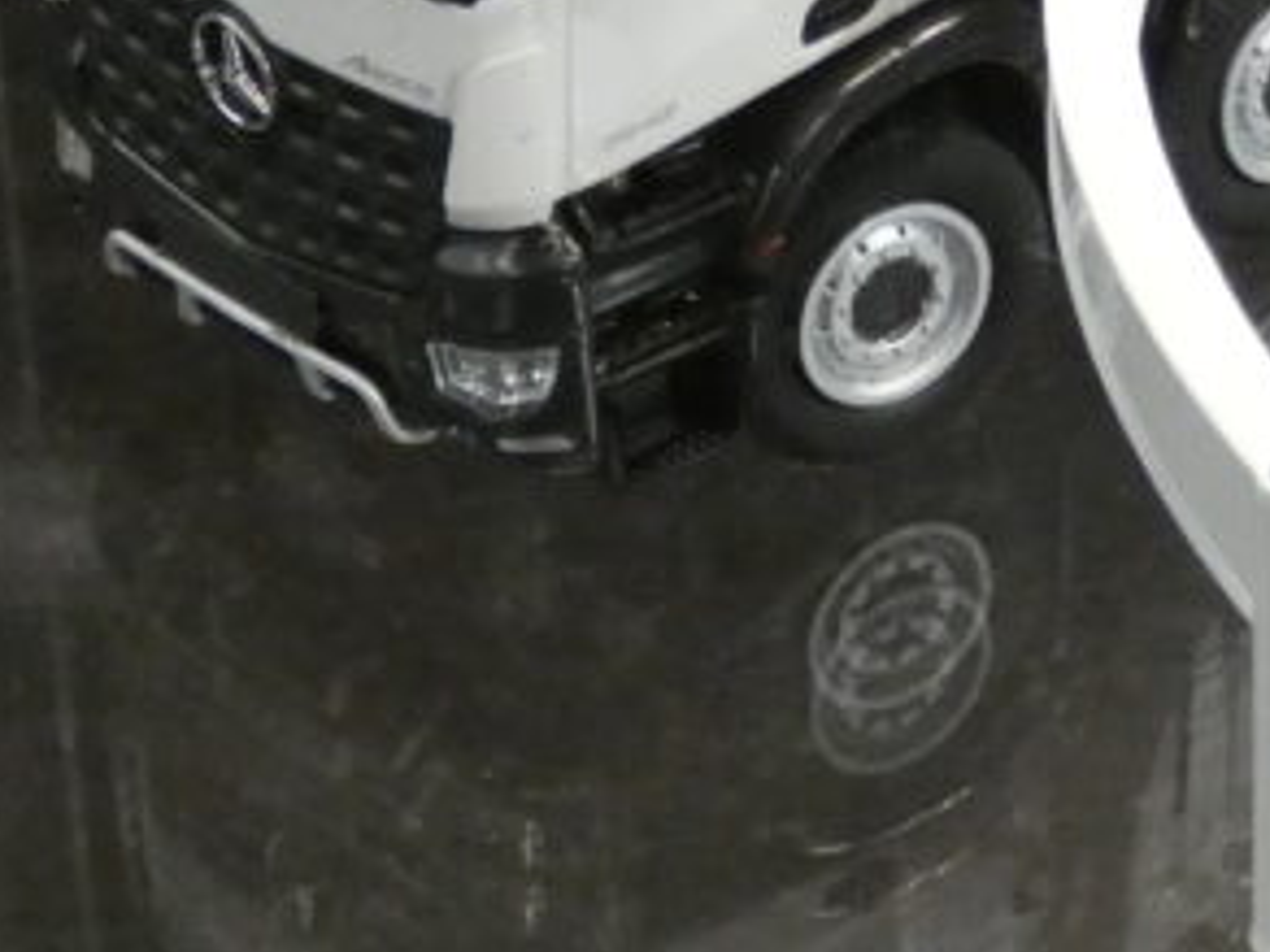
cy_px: -22
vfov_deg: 10.7
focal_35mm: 137
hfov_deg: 14.1
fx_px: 5026
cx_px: 1361
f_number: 3.6
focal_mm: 7.1
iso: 800
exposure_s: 1/80
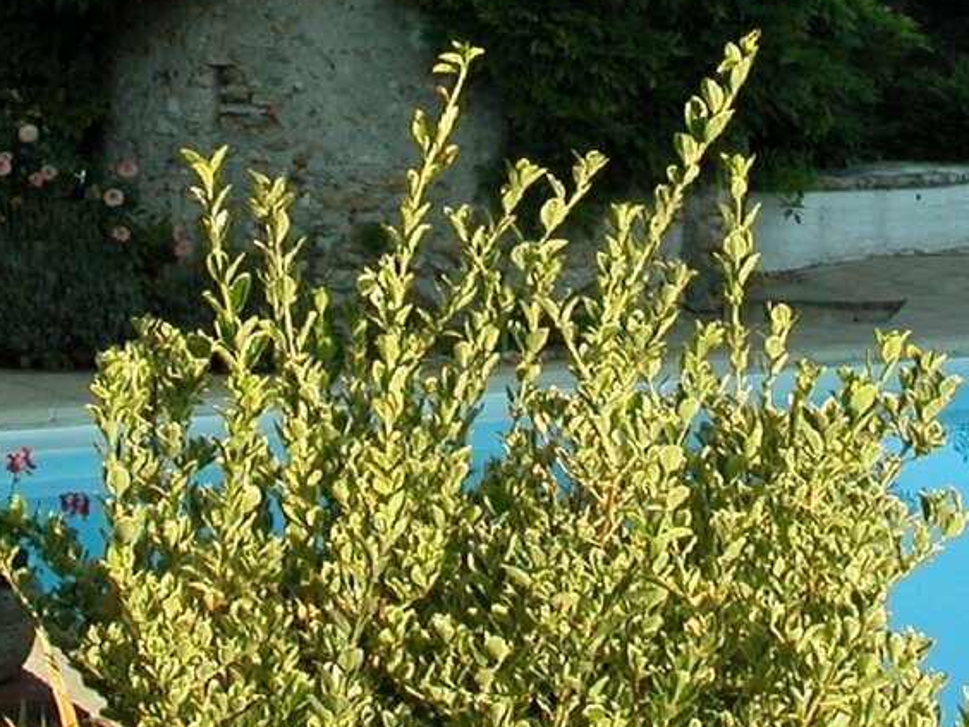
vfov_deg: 11.5
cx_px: 515
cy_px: -105
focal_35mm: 127
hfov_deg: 15.5
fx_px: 3555
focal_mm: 8.9
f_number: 5
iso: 100
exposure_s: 1/185
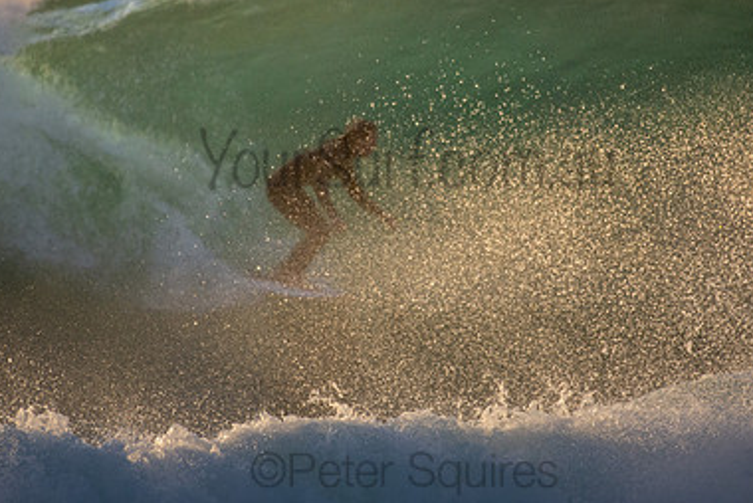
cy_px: 142
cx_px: 404
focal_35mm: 1144
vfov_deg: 1.2
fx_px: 23946
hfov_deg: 1.8
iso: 900
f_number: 5.6
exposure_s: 1/2000
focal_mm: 500
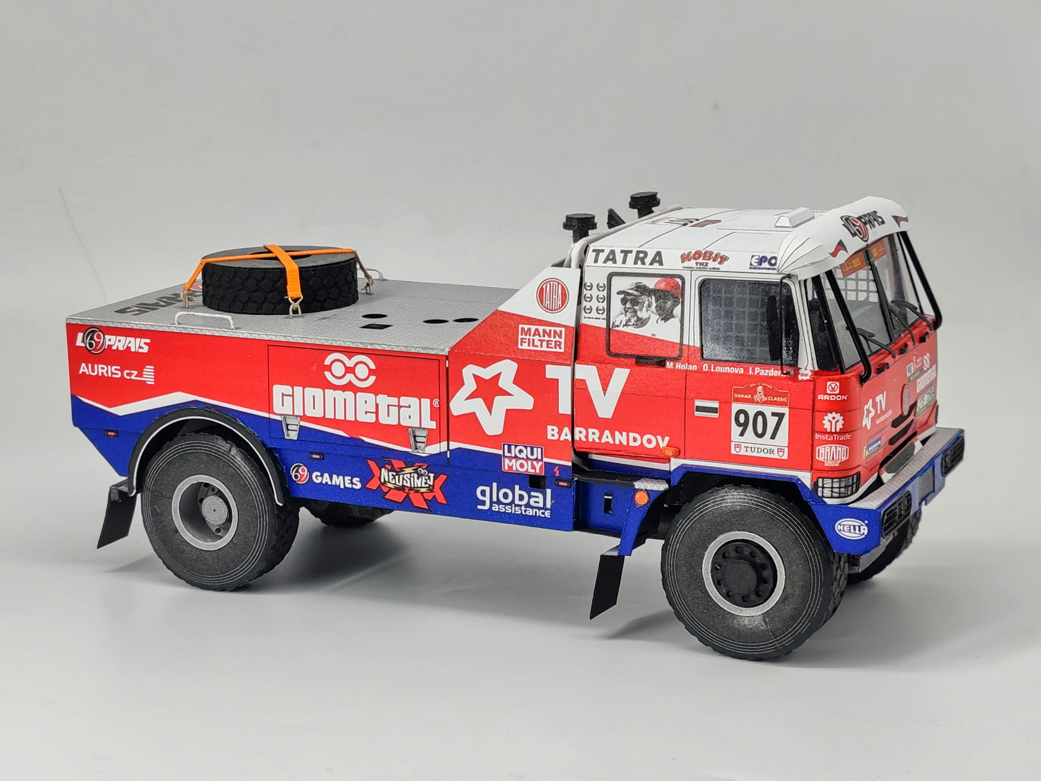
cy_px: 390
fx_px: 2105
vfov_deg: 21.0
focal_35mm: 70
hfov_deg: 27.8
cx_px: 520
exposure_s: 1/100
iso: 64
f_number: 1.9
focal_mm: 6.12
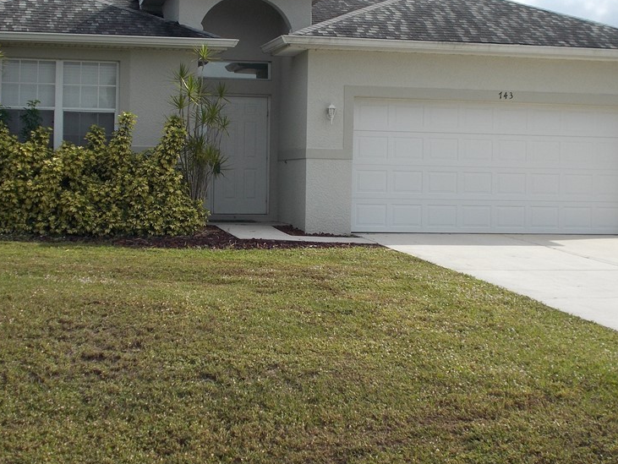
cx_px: 302
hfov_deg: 27.8
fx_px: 1250
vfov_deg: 21.0
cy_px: 163
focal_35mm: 70
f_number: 11.3
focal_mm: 9
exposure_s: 1/125
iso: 80
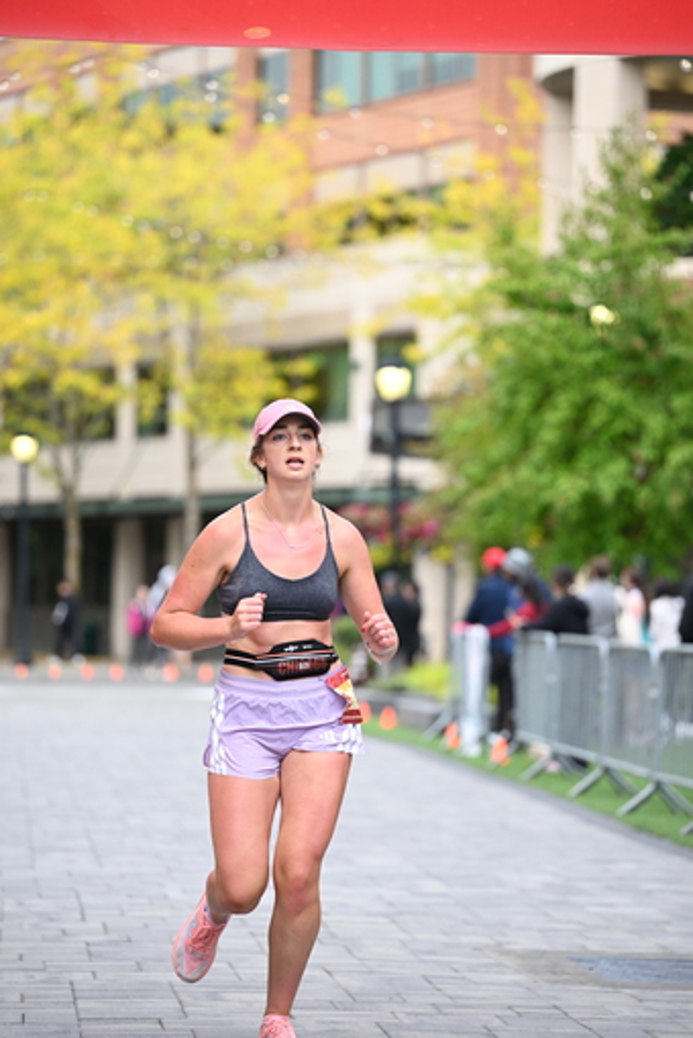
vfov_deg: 15.2
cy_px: 498
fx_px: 3893
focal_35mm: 135
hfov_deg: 10.2
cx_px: 341
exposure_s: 1/2000
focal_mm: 125
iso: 1000
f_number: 2.8
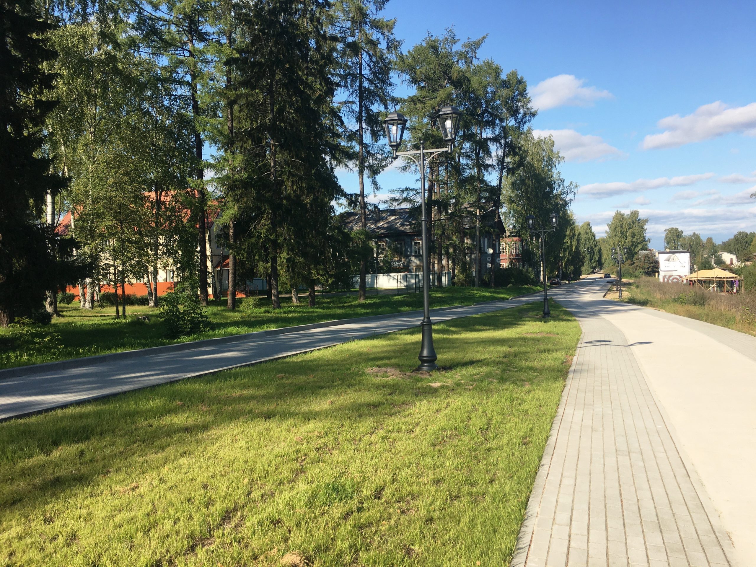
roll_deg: +1.5
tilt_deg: +2.3
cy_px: 284
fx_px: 633
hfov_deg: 61.7
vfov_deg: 48.2
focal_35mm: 29
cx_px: 378
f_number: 2.2
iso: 25
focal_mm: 4.15
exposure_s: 1/1131
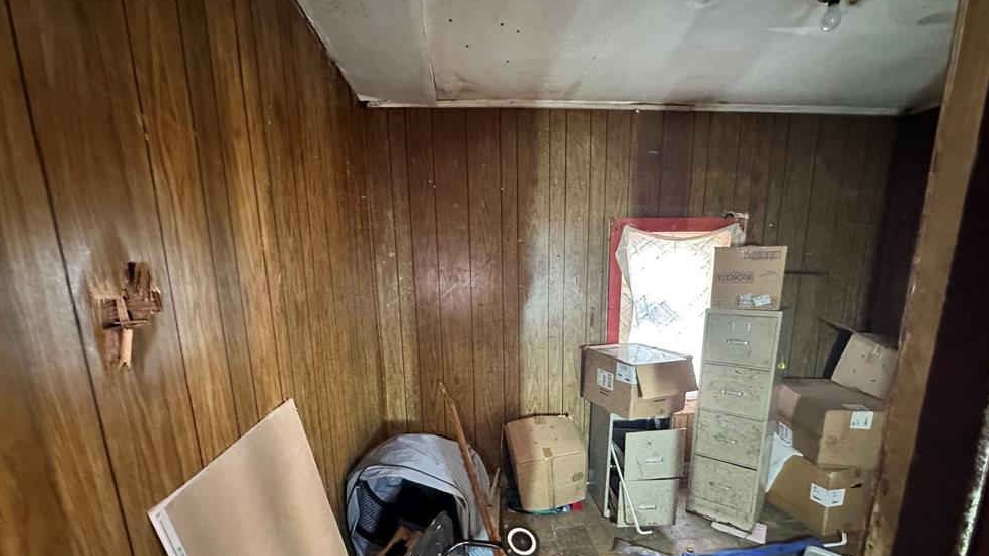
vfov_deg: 65.7
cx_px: 501
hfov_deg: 99.4
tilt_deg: -9.0
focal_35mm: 16
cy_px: 359
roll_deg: +1.2
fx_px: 420
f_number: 2.2
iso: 1000
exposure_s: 1/30
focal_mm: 2.22
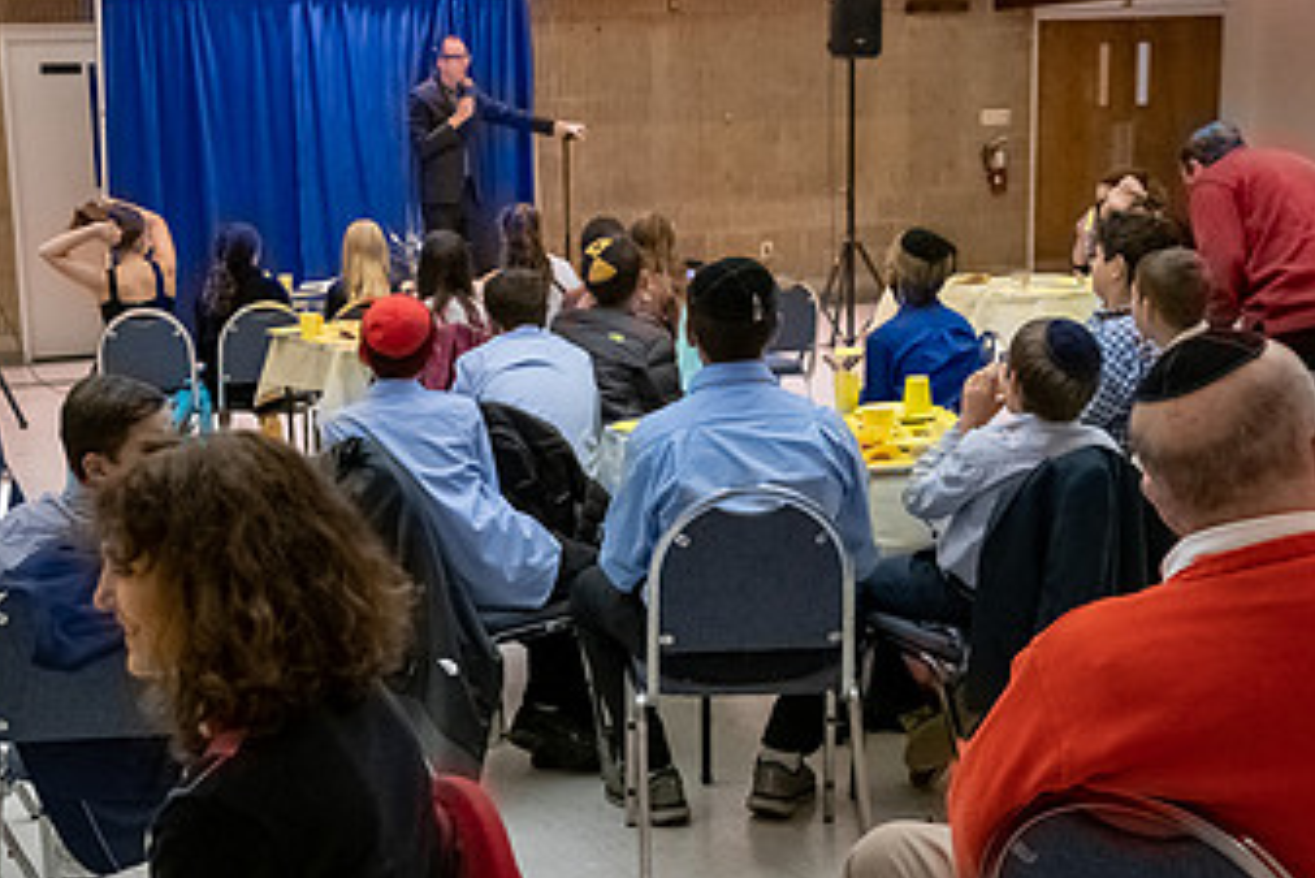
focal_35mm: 53
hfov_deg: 37.2
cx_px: 477
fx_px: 1937
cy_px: 491
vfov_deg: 25.5
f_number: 2.8
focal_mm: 19
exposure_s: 1/125
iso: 3200
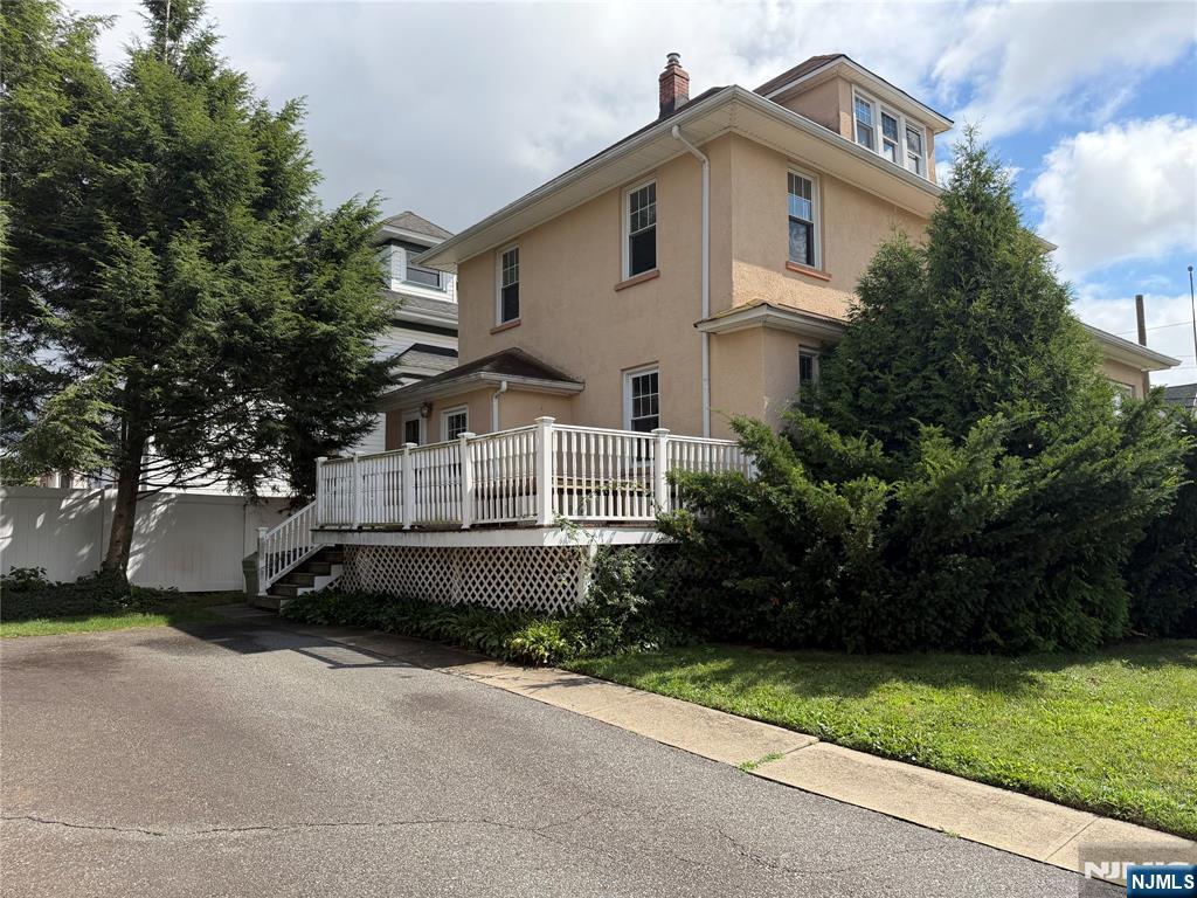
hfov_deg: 71.6
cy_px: 449
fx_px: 830
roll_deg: +1.0
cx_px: 598
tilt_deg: +5.3
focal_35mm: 24
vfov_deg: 56.8
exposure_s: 1/4167
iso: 100
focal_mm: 6.76
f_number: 1.78
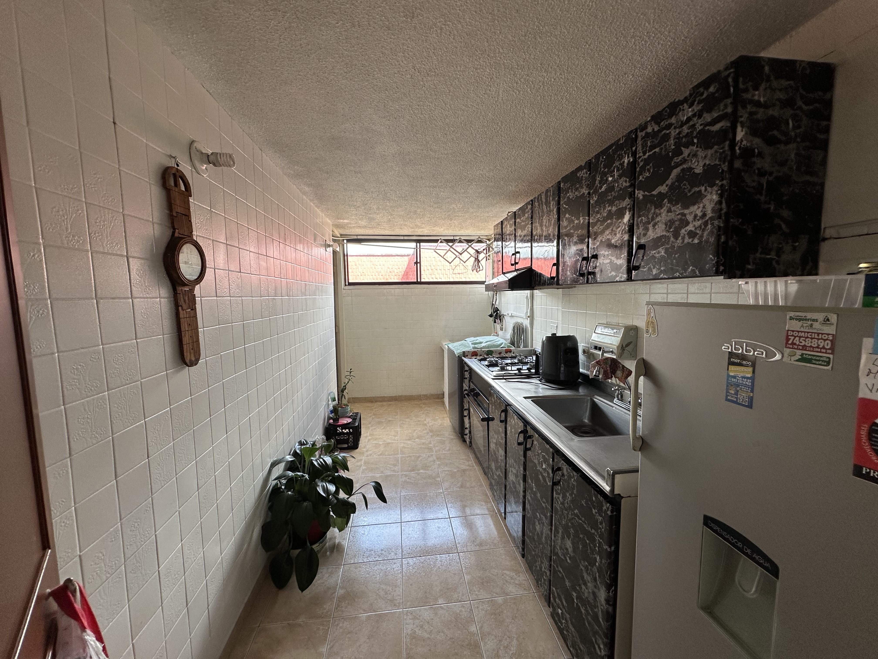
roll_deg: -0.2
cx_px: 439
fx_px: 355
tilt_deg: -5.5
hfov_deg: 102.1
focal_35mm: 14
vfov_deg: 85.7
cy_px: 330
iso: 100
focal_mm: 2.22
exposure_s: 1/99
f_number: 2.2
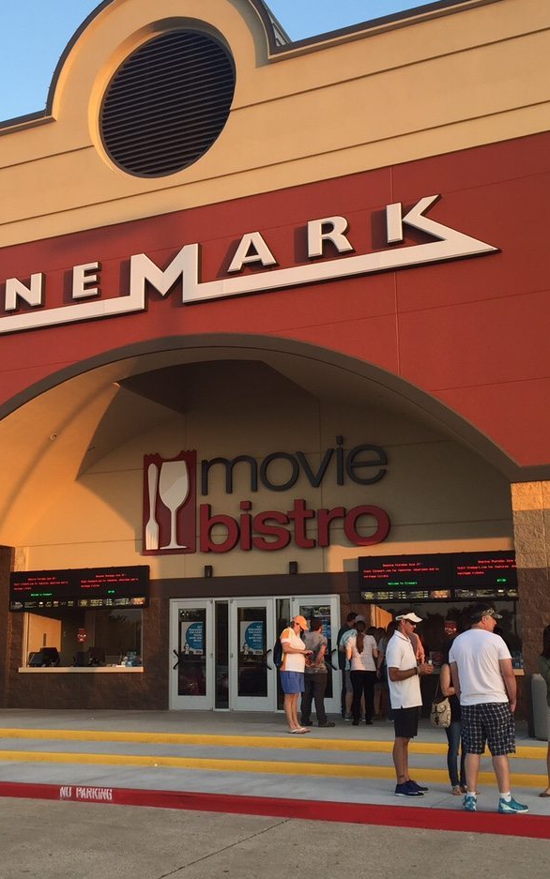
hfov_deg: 30.5
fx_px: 1007
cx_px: 215
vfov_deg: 47.2
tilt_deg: +9.9
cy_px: 435
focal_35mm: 42
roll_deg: -2.1
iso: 32
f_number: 2.2
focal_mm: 4.15
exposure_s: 1/146
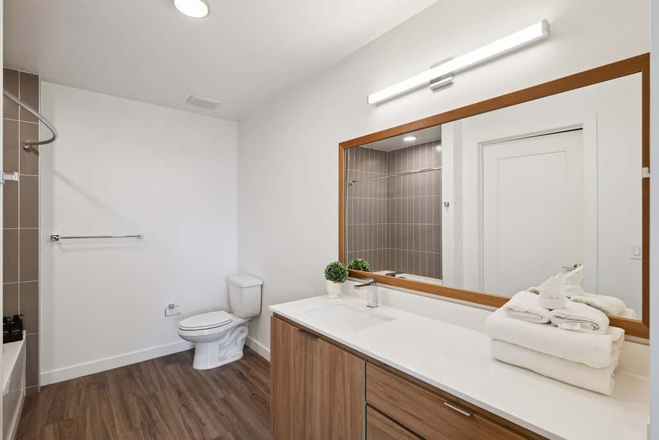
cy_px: 220
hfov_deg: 96.7
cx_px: 330
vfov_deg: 73.8
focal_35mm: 16
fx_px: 293
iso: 400
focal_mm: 16
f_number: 8
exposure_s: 1/20
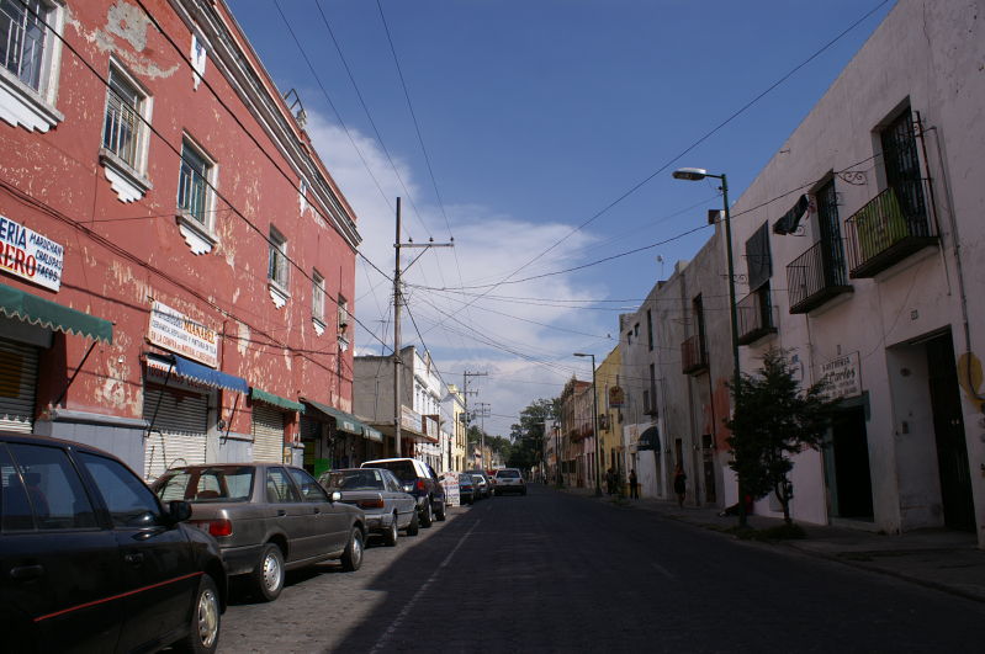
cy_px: 327
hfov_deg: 67.4
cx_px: 492
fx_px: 738
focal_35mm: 27
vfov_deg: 47.8
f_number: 8
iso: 100
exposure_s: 1/500
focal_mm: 18
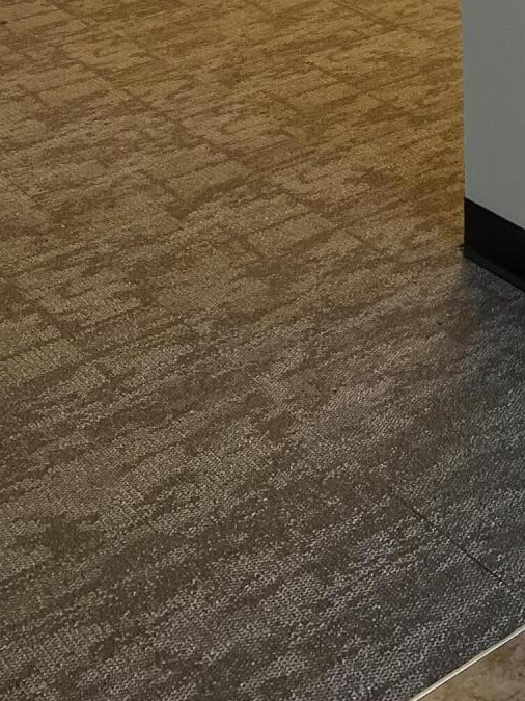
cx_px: 691
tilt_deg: -12.3
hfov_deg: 17.8
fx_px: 1558
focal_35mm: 77
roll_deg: +0.8
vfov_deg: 22.7
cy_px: -201
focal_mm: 5.7
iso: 100
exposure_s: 1/120
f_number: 1.5
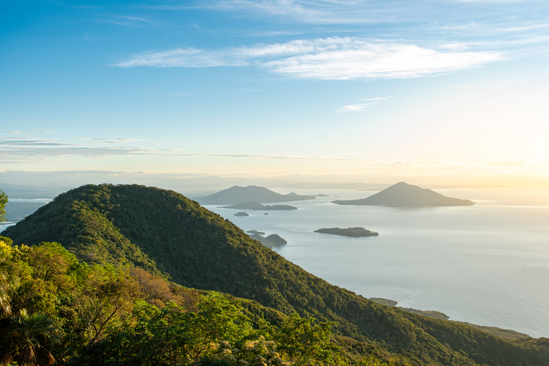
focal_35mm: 33
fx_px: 503
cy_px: 183
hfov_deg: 57.2
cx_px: 274
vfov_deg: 40.0
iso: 250
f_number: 4.5
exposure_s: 1/320
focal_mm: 22
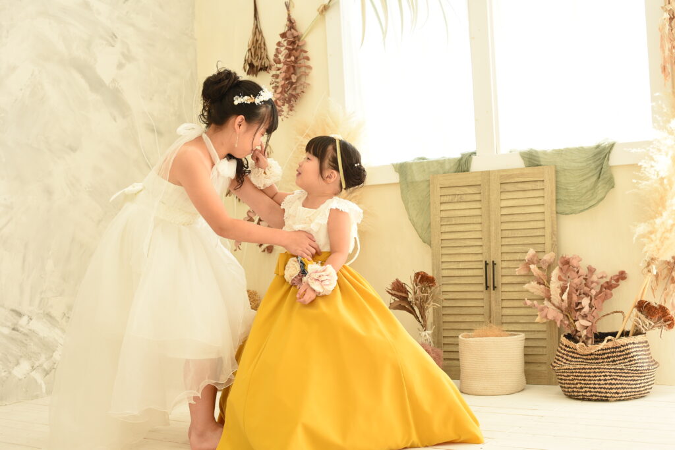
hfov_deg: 39.6
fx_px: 938
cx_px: 338
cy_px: 225
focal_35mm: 50
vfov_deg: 27.0
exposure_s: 1/200
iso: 640
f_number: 5.6
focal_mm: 50
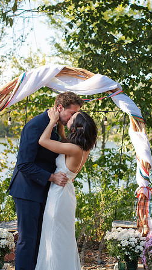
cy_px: 135
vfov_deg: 26.8
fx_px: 565
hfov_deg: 15.3
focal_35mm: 79
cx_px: 78
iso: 250
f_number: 3.5
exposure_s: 1/800
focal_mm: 50
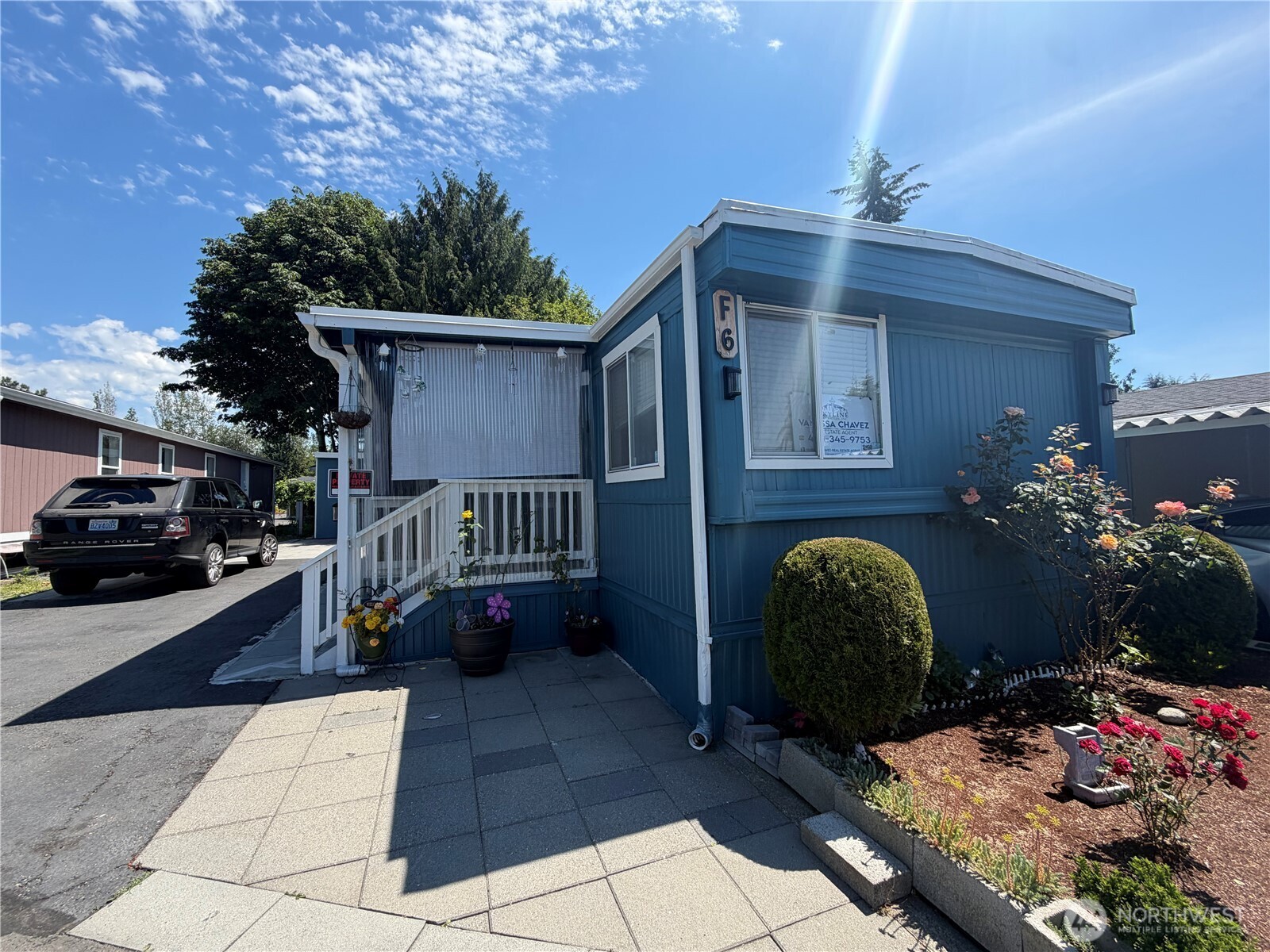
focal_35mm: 14
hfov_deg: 102.1
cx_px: 635
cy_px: 476
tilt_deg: +0.3
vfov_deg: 85.7
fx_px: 514
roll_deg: -0.5
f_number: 2.2
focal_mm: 2.22
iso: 32
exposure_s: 1/770
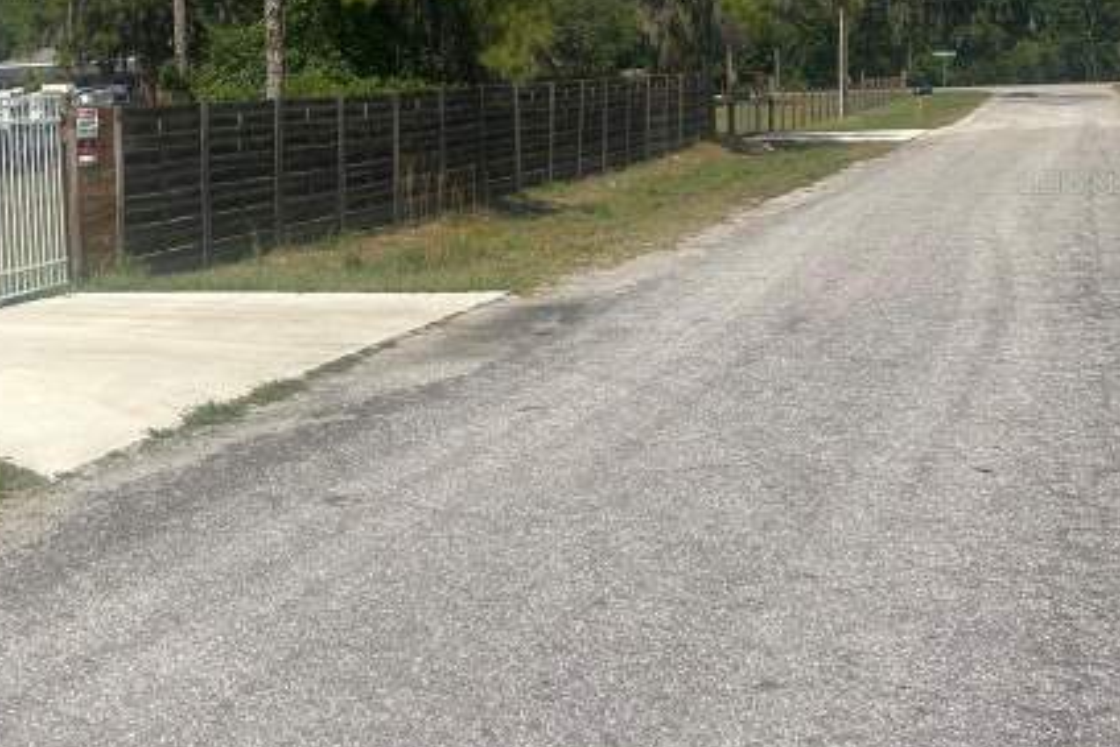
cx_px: 87
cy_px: 182
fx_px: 1587
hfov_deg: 36.2
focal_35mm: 51
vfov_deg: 26.2
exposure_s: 1/5882
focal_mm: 5.7
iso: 50
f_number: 1.5
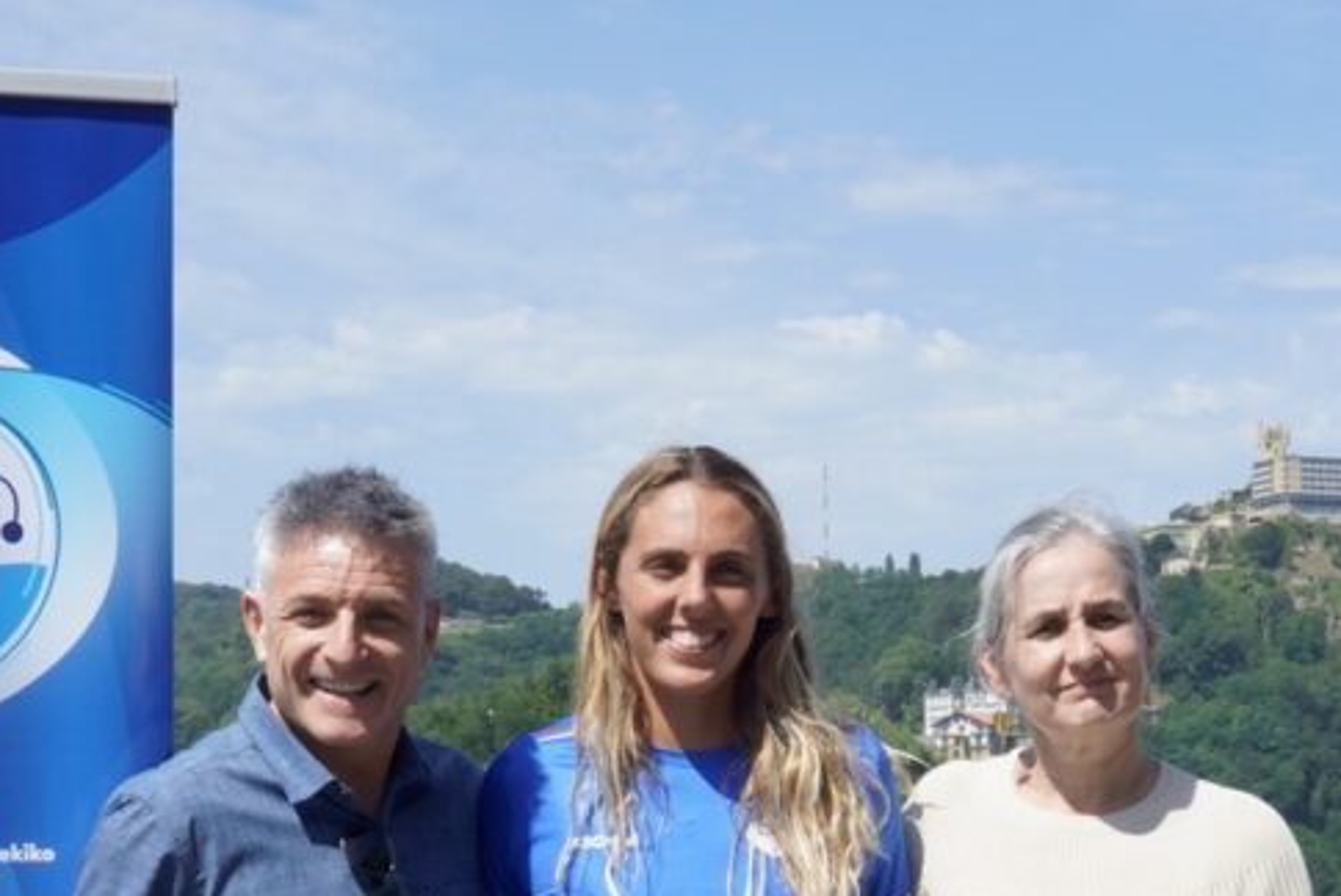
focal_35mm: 76
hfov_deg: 26.4
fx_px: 2833
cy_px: 900
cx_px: 418
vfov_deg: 17.5
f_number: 20
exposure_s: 1/320
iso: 800
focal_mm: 36
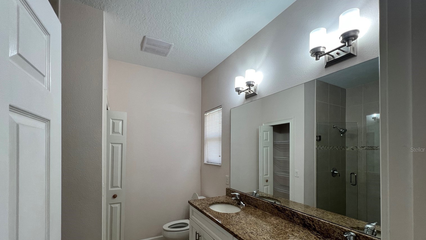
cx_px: 211
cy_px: 149
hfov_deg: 103.0
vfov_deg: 69.5
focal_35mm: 15
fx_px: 169
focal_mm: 1.57
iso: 100
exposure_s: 1/120
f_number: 1.8
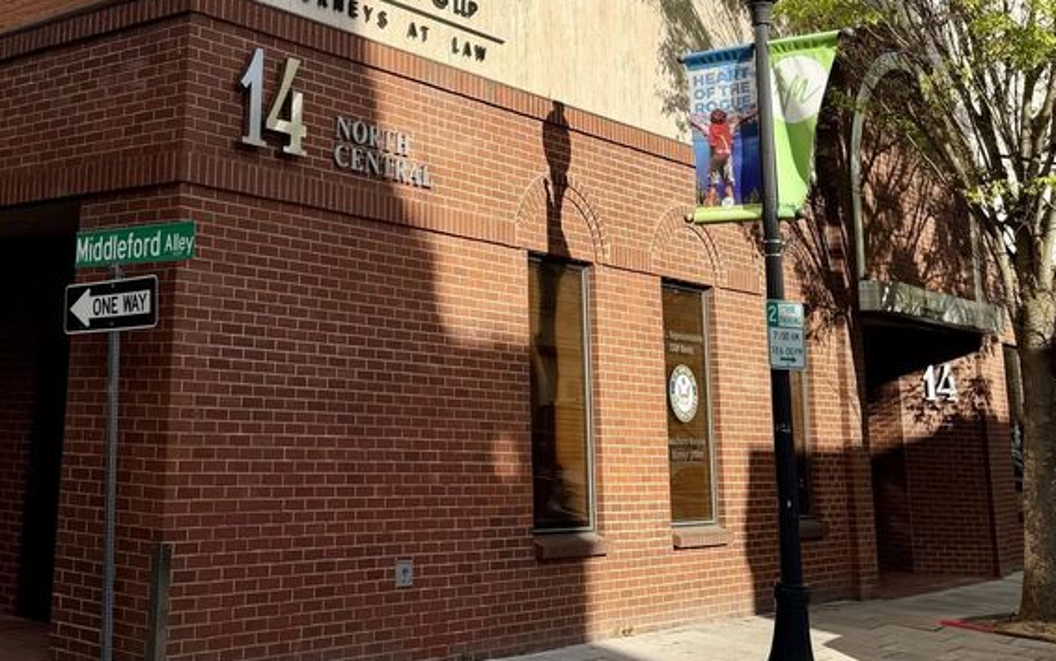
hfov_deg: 42.0
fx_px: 1324
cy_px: 78
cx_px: 248
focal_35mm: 46
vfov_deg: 27.1
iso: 80
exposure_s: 1/3759
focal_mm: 6.76
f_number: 1.78
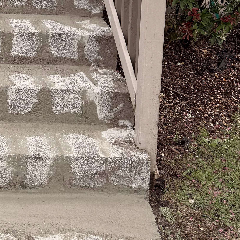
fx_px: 588
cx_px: -77
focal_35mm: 75
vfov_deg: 21.0
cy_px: -70
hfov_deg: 20.9
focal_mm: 6.76
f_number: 1.78
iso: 80
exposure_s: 1/580
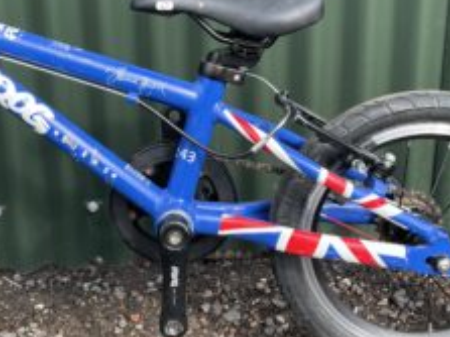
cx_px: 119
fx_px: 728
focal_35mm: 56
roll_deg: +3.8
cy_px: 73
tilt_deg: -18.6
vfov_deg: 25.7
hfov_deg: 33.8
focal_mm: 4.2
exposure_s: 1/454
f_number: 1.6
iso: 32
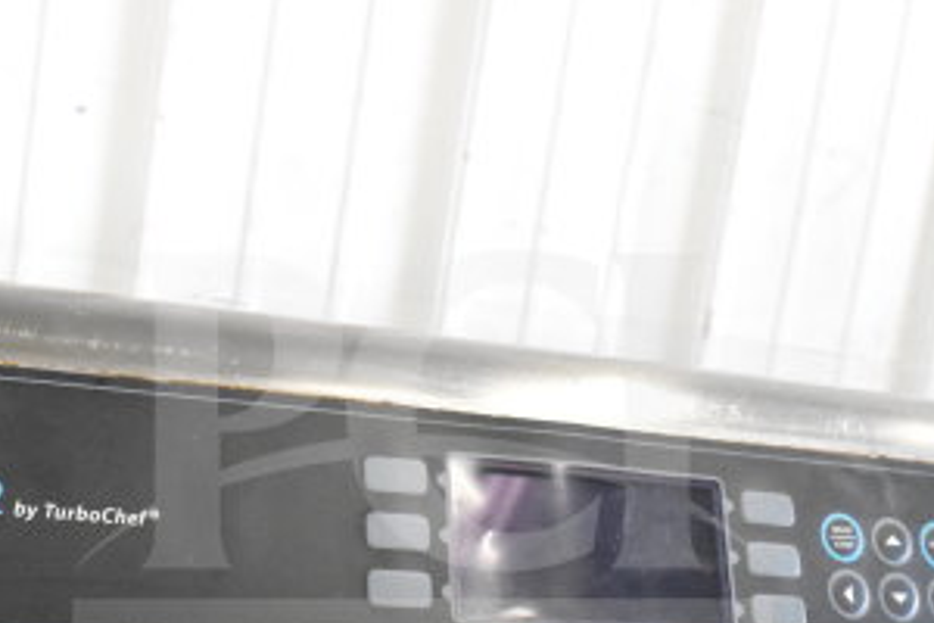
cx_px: 420
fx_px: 1582
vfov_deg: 22.0
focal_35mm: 61
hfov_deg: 32.9
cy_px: 500
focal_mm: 20
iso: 6400
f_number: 7.1
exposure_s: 1/200
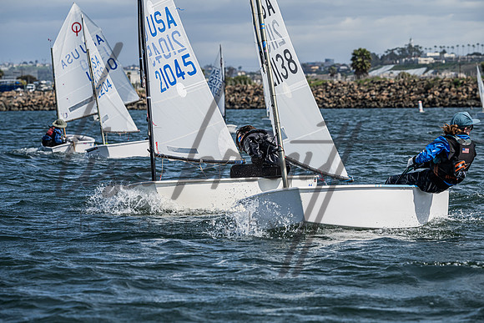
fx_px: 2824
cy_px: 162
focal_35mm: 210
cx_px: 242
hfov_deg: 9.8
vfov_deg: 6.5
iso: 320
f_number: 9
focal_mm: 210
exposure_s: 1/1250
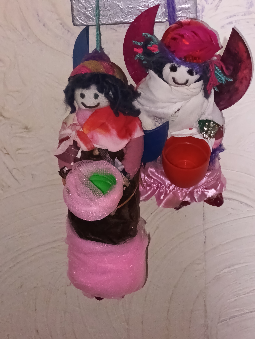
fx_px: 715
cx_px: 128
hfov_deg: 20.2
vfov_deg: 26.6
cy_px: 170
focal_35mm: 73
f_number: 1.8
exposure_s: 1/25
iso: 1204
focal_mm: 4.26
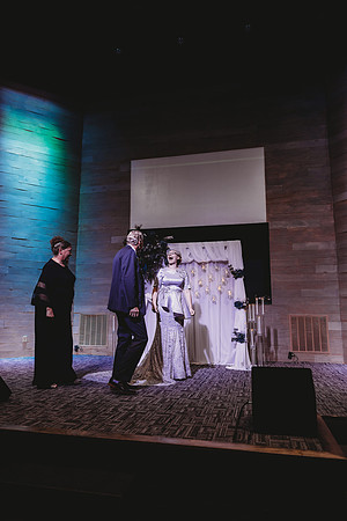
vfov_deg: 73.7
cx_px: 174
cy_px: 260
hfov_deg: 53.1
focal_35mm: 24
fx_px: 347
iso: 400
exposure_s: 1/125
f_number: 2.2
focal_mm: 24
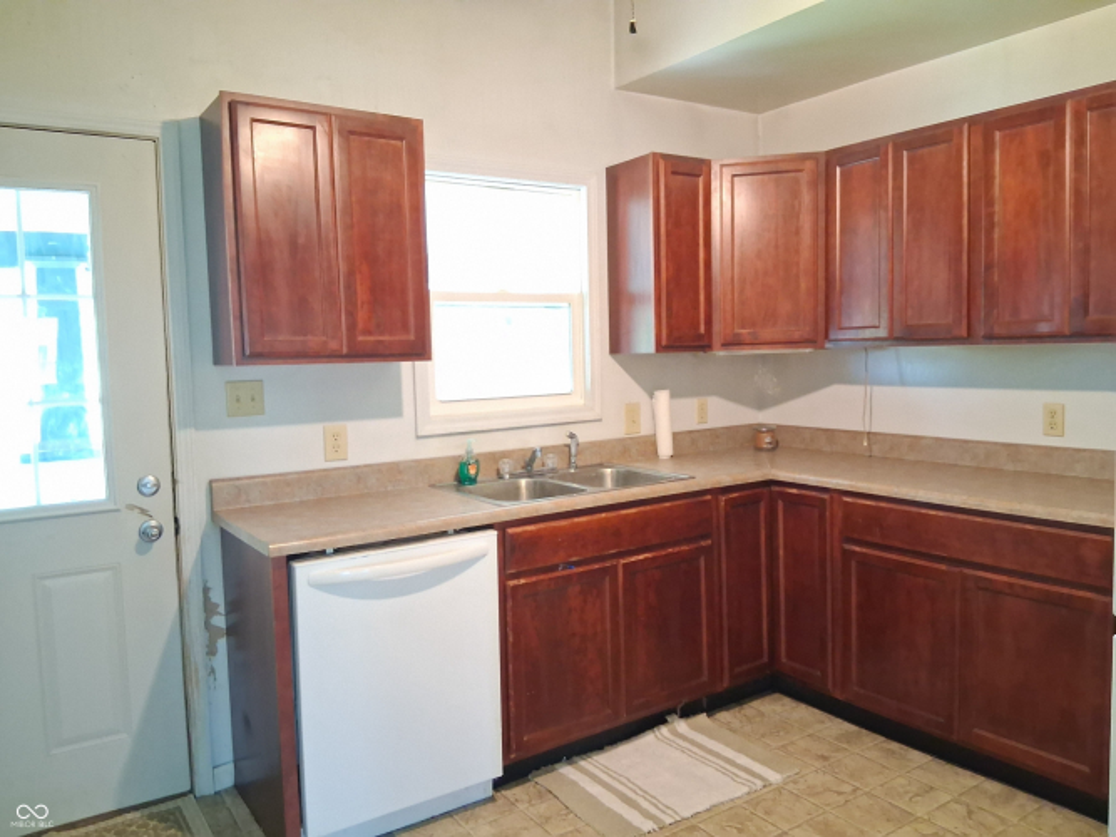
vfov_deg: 53.0
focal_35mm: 26
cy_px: 418
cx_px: 558
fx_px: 838
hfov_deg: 67.3
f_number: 1.8
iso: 800
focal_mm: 3.98
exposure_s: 1/24
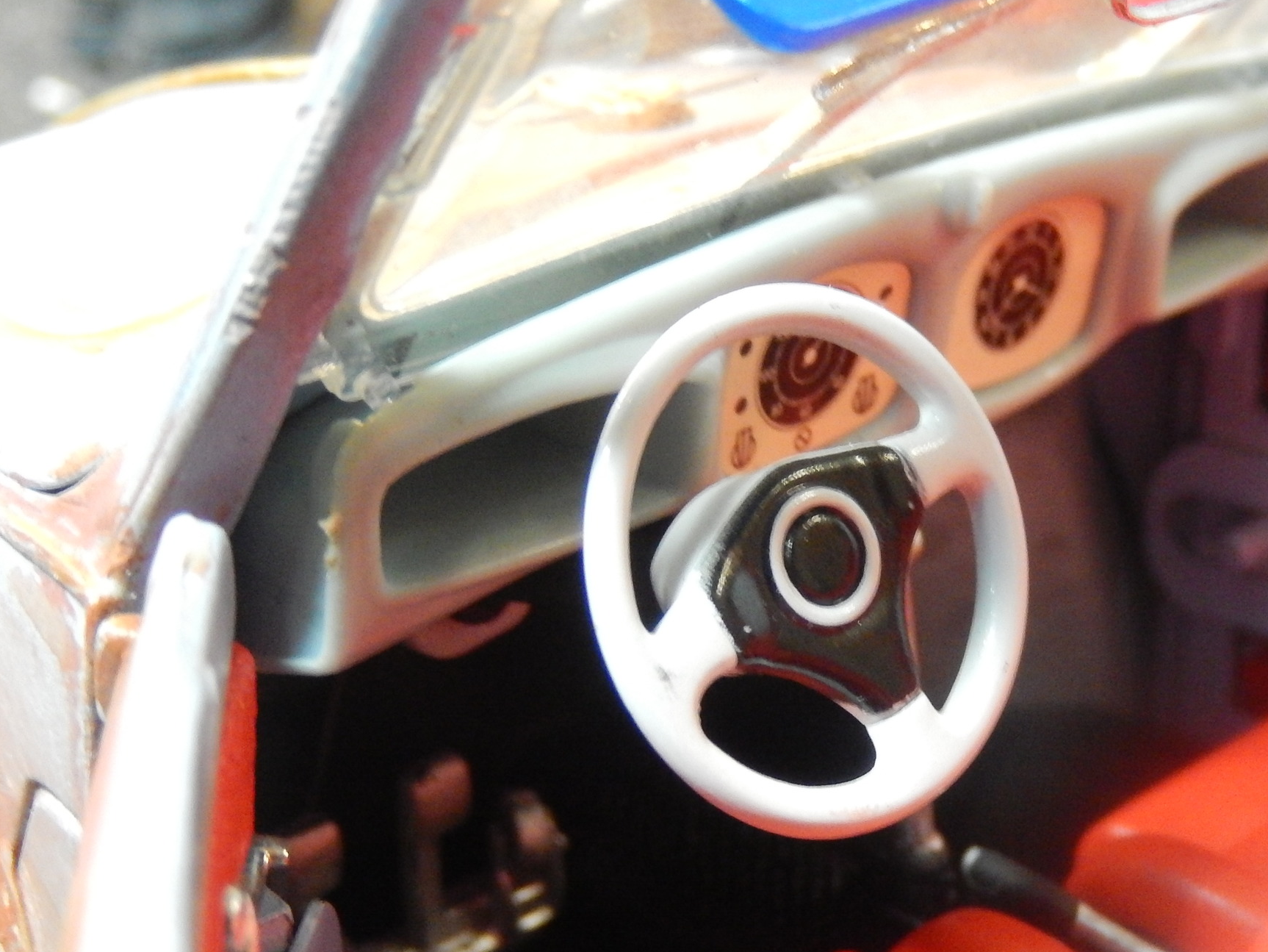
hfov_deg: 23.1
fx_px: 3077
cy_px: 676
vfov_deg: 17.5
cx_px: 893
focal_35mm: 84
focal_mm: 10.4
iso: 800
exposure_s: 1/8
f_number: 4.6
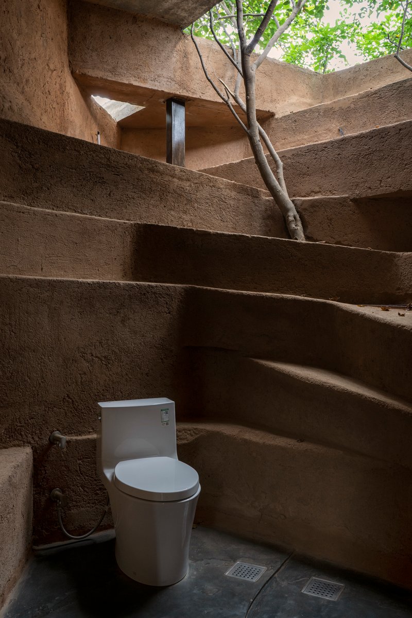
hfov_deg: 42.3
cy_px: 309
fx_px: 532
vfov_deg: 60.3
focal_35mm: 31
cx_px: 206
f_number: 8
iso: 400
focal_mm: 31
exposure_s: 1/5
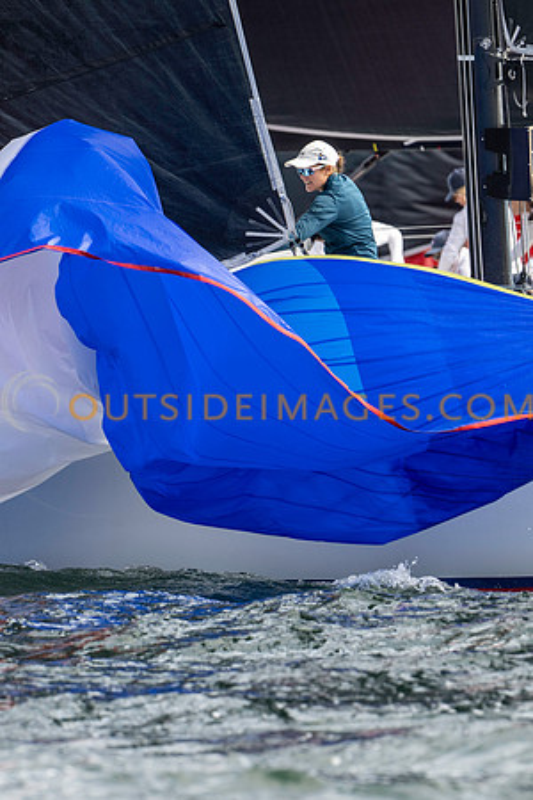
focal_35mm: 700
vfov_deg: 2.9
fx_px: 15535
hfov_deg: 2.0
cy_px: 466
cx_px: 349
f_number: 5.6
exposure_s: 1/500
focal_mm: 400
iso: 250
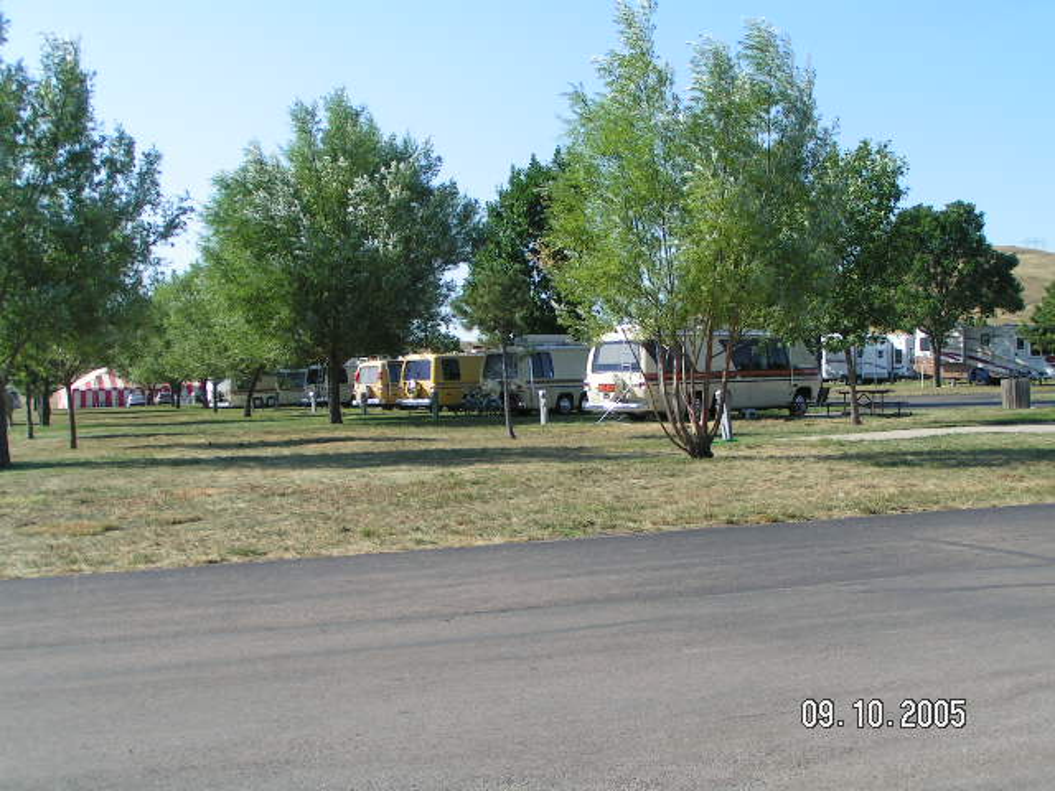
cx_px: 528
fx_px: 1585
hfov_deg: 36.8
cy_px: 396
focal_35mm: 52
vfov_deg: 28.0
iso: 50
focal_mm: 8
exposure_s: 1/400
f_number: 5
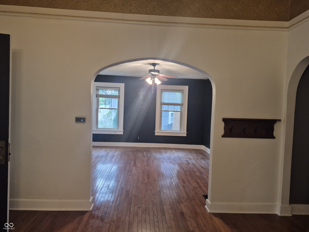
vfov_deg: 58.9
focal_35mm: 23
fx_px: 205
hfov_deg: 73.9
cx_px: 154
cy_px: 116
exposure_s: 1/120
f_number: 1.8
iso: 400
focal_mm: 5.4
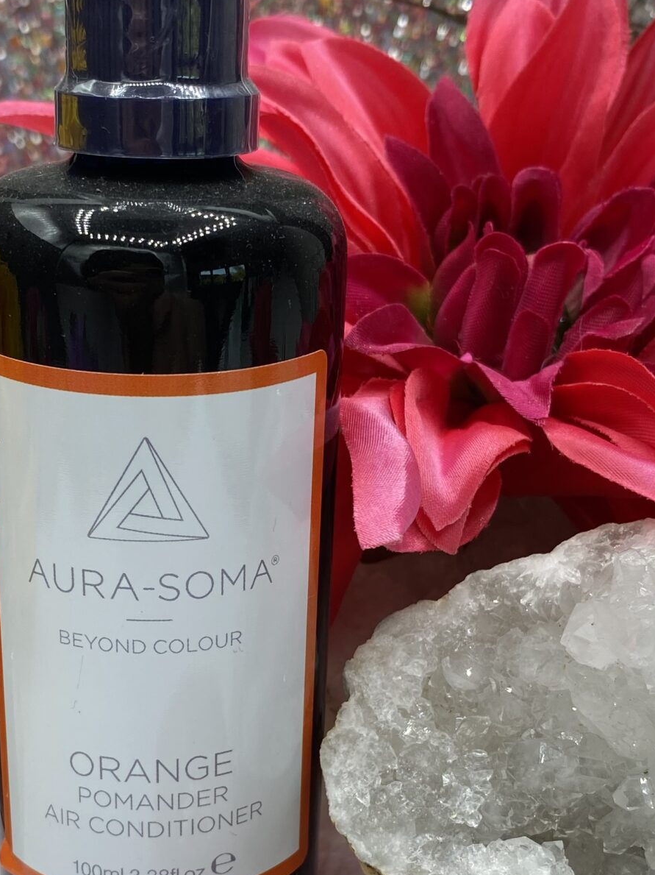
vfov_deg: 33.9
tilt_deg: -24.7
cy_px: 615
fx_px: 1414
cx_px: 240
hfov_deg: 26.0
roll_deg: +0.1
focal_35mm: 56
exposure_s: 1/456
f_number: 1.8
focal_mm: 4.25
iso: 32
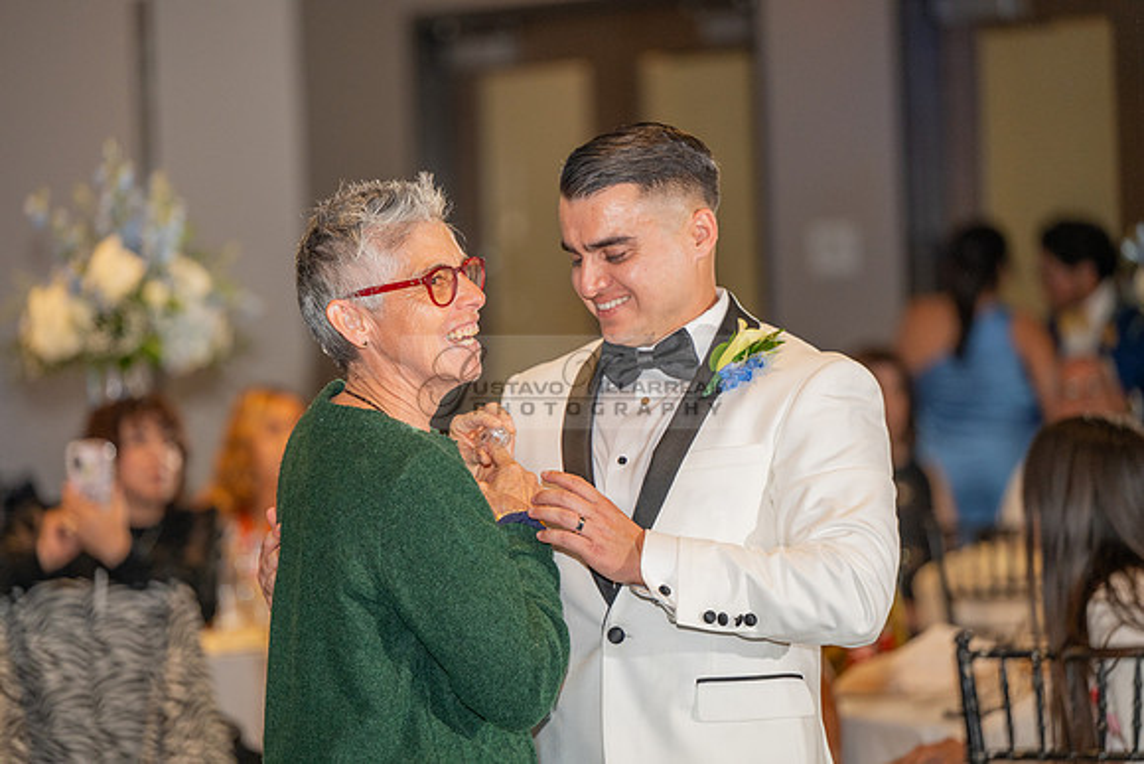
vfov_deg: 10.2
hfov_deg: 15.2
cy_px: 382
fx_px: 4291
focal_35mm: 135
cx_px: 572
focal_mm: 135
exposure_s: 1/125
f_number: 2.8
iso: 1000
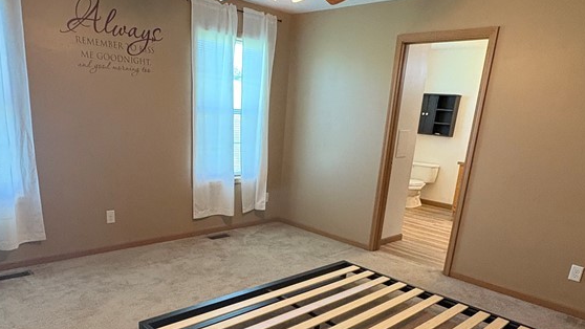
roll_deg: -3.7
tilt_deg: -17.3
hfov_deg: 67.8
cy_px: 241
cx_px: 272
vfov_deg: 40.5
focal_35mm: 28
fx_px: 434
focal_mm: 2.22
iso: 400
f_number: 2.2
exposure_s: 1/60
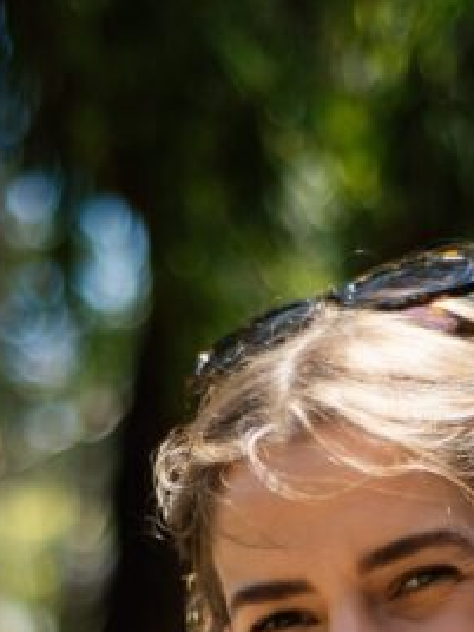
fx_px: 3359
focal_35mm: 184
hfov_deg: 8.1
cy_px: 1092
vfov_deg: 10.2
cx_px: 321
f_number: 2.2
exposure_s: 1/4000
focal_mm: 50
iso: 110
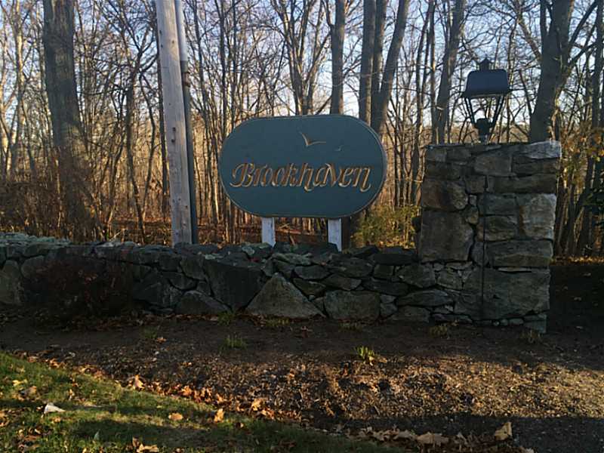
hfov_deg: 61.7
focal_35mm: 29
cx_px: 302
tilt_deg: -6.8
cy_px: 226
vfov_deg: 48.2
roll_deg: +2.1
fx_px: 506
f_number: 2.2
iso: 32
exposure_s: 1/273
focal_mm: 4.15
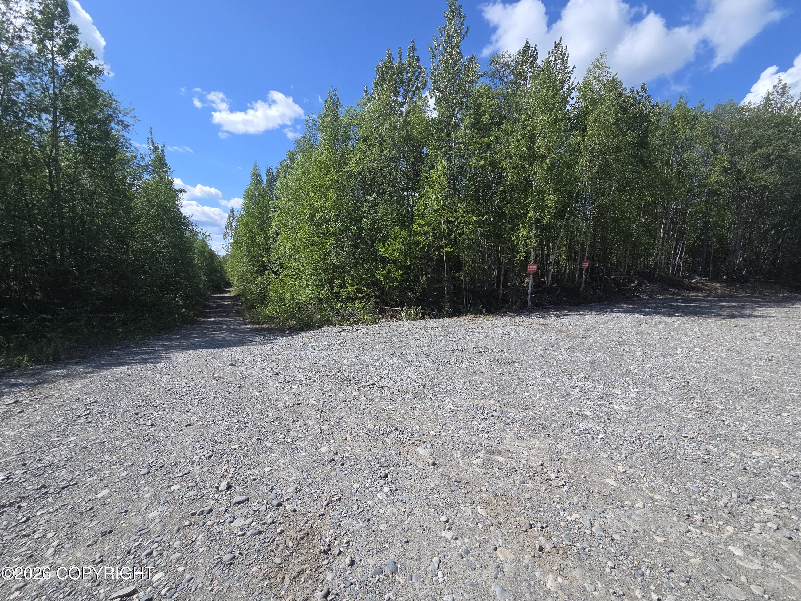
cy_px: 300
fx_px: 301
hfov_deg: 106.2
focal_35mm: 13
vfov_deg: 89.9
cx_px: 400
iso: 50
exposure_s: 1/1780
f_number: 2.2
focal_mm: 2.2
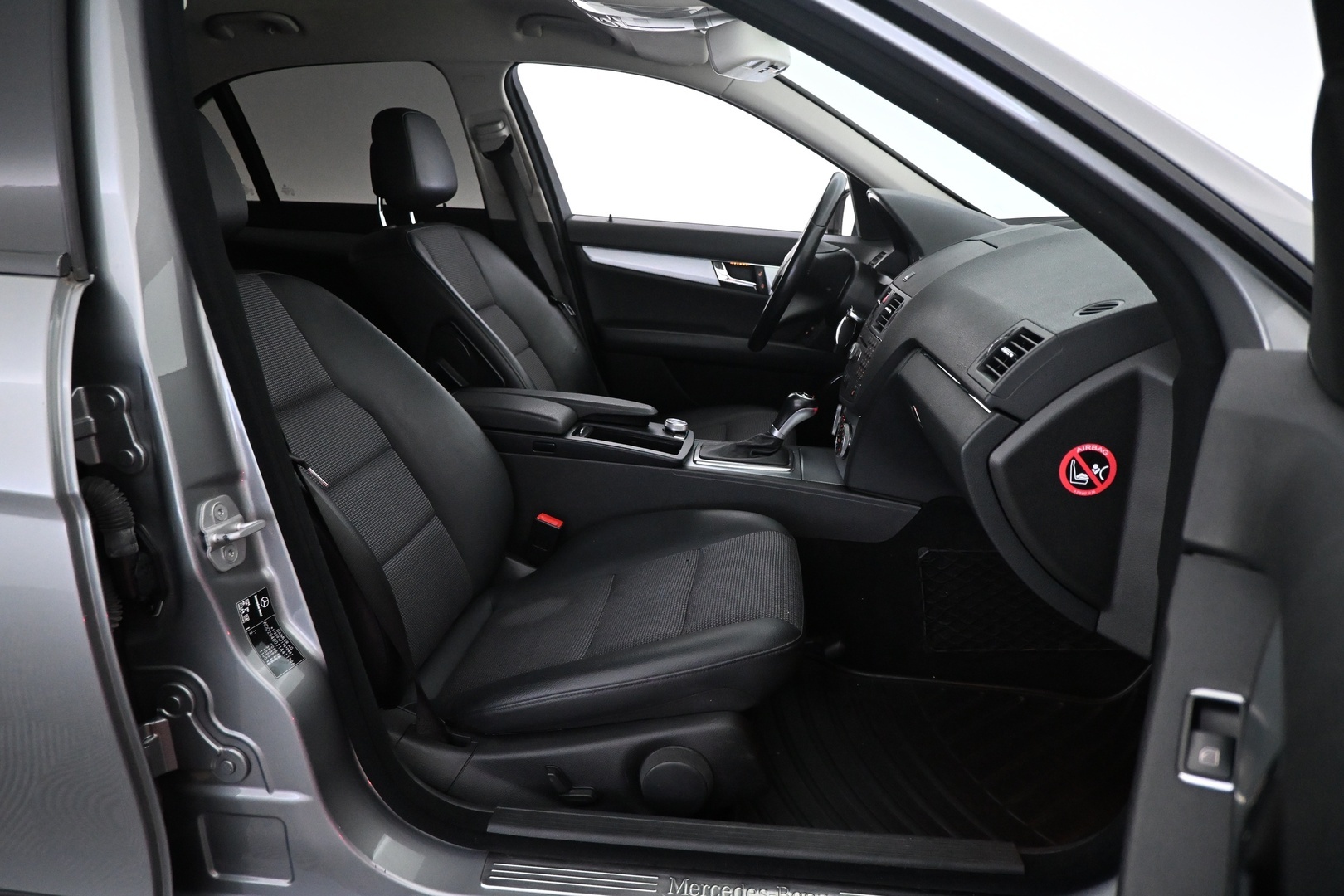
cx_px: 672
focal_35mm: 24
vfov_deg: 53.1
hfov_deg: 73.7
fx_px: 896
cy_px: 448
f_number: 3.5
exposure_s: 1/60
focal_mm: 16
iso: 4000
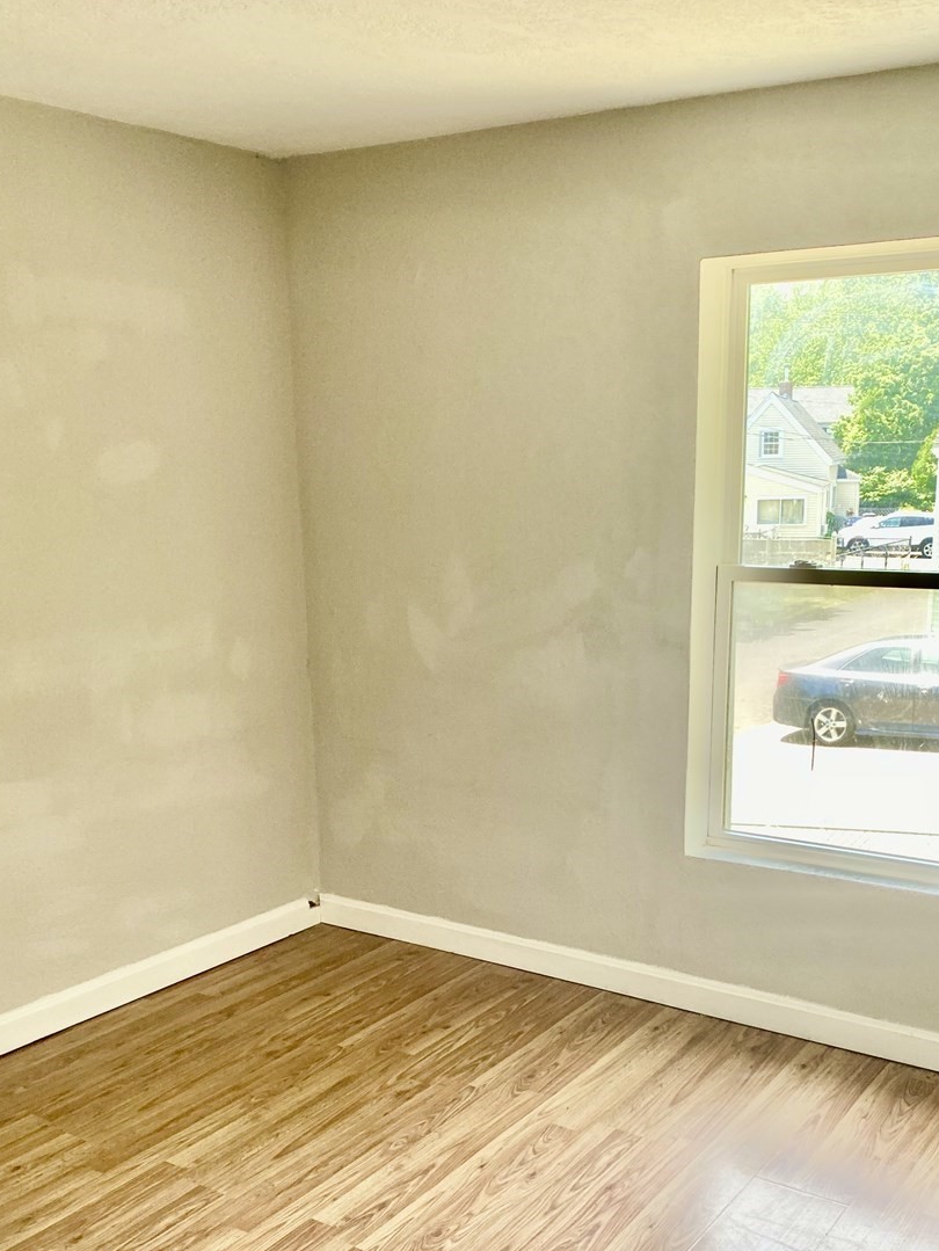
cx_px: 547
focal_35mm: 37
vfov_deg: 49.2
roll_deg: +0.8
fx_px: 1337
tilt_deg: -15.6
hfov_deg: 38.6
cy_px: 836
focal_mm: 4.25
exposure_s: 1/121
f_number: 1.8
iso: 64
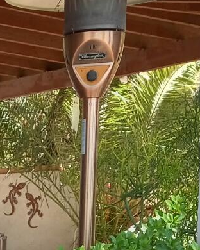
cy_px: 481
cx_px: -188
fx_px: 999
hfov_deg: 10.6
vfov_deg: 12.7
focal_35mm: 135
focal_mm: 3.94
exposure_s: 1/120
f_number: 1.8
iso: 50
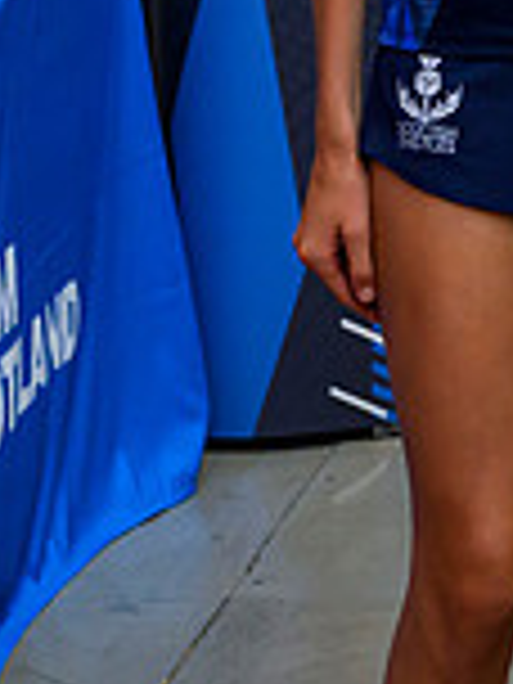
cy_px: -260
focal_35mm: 196
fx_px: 3873
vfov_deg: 9.9
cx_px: 983
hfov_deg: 7.3
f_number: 3.5
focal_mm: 42
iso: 4000
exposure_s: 1/320
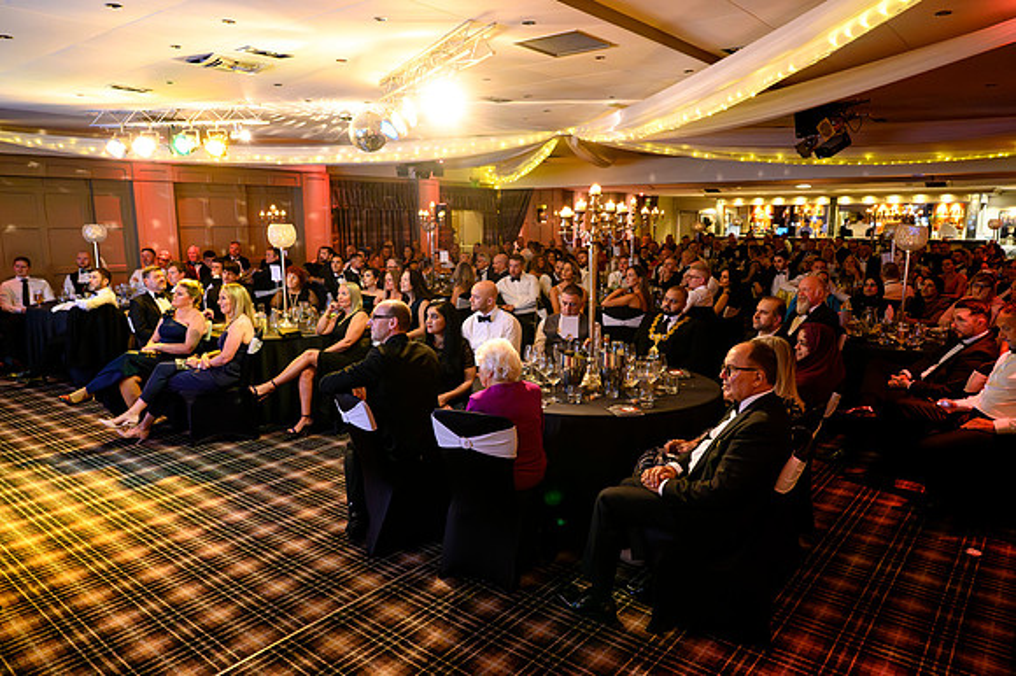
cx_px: 508
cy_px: 338
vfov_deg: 52.6
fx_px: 684
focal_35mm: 24
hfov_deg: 73.2
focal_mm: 24
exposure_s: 1/125
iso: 20000
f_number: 4
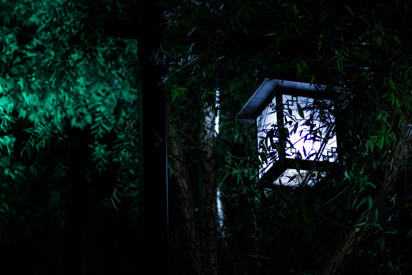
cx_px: 206
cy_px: 138
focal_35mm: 75
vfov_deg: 18.2
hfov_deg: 27.0
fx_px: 858
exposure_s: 1/1250
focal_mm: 50
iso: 1600
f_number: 1.8
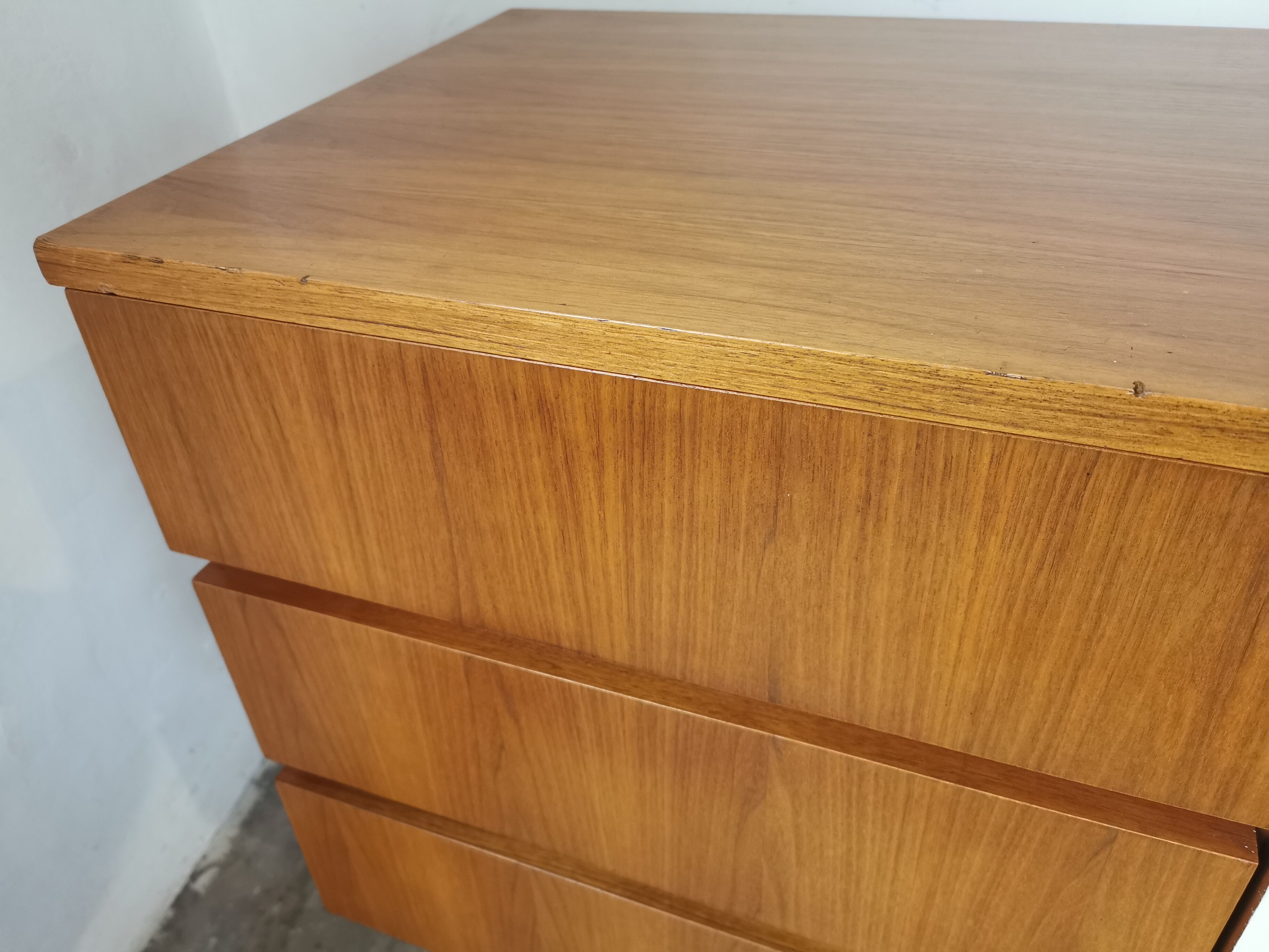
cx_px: 634
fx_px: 990
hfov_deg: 65.3
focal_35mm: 27
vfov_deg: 51.4
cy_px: 476
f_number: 1.6
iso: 320
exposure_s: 1/40
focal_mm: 5.56
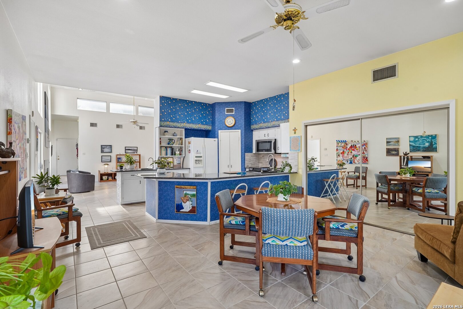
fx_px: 225
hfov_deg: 91.6
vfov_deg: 68.9
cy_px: 154
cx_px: 232
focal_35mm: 18
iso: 400
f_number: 8
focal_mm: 17.5
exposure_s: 1/25
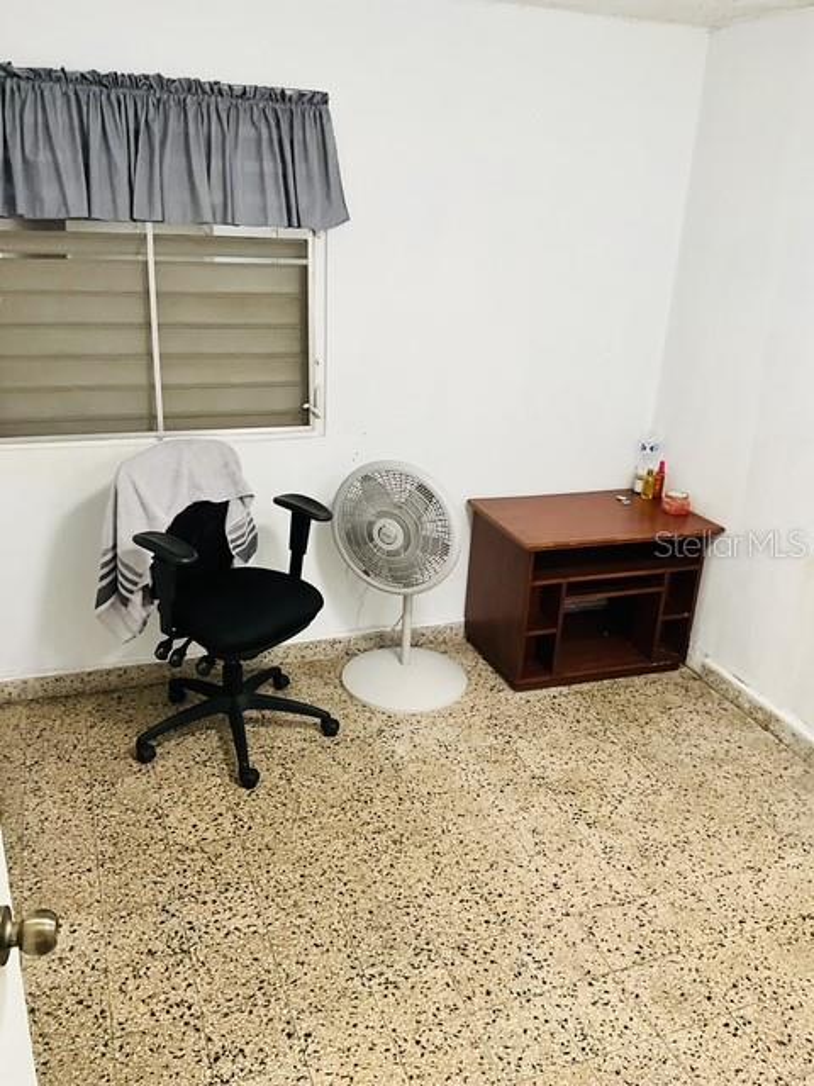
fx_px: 909
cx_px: 407
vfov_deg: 61.7
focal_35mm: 29
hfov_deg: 48.2
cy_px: 543
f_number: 1.8
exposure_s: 1/60
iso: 160
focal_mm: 3
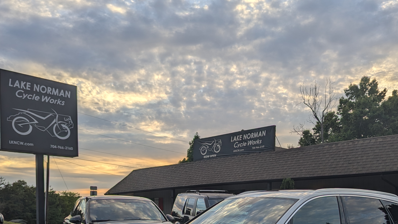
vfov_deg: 28.8
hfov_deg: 51.5
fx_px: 412
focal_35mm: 39
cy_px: 216
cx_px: 222
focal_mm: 6.81
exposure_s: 1/625
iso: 44
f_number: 1.85
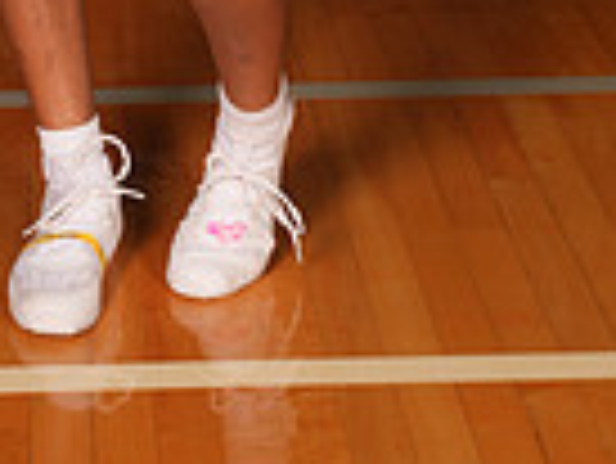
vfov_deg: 9.3
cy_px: -658
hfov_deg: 13.8
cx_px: 65
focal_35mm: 142
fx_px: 2529
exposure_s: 1/100
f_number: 6.3
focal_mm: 35
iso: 100
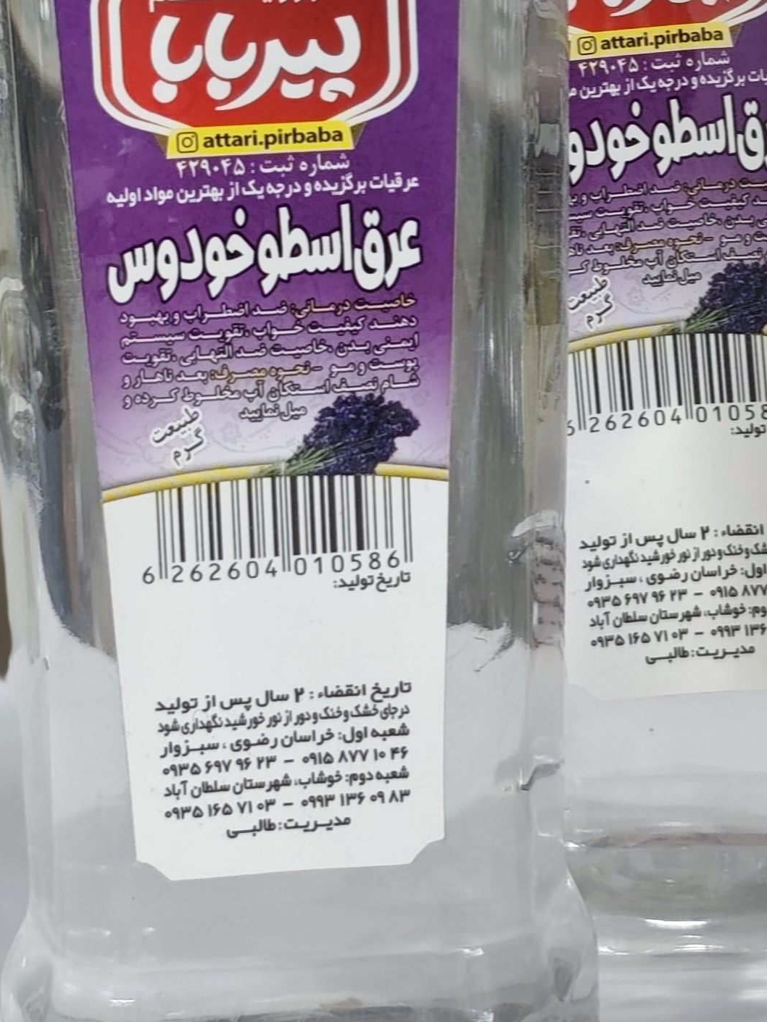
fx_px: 3930
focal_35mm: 133
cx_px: 746
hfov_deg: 11.1
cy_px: -110
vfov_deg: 14.5
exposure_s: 1/100
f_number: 1.65
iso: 320
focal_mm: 6.19
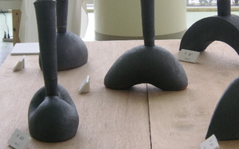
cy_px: 39
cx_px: 158
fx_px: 834
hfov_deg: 16.3
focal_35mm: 128
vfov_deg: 10.2
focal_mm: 14.6
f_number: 4.7
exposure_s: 1/90
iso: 80
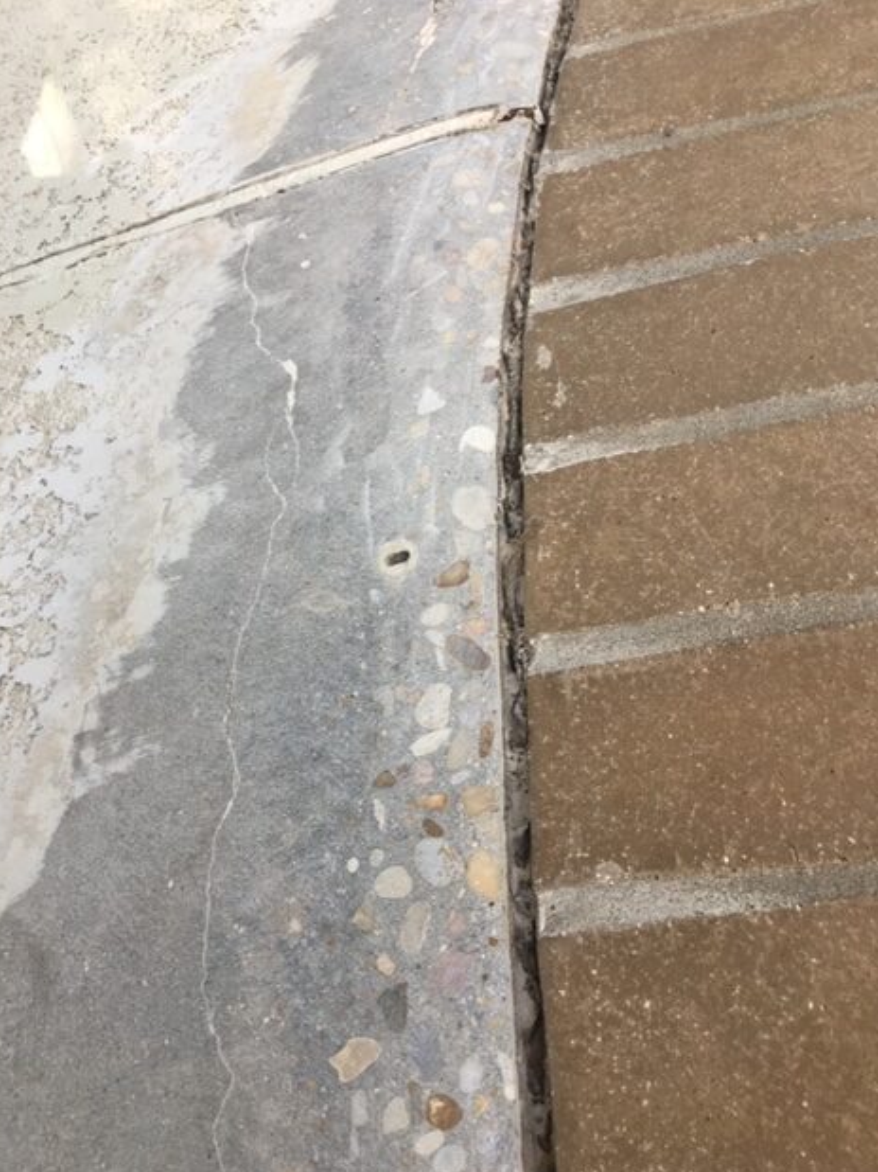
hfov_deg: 46.8
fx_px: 1015
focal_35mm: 30
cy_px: 604
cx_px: 437
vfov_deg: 60.0
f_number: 2.2
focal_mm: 4.15
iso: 32
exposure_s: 1/120
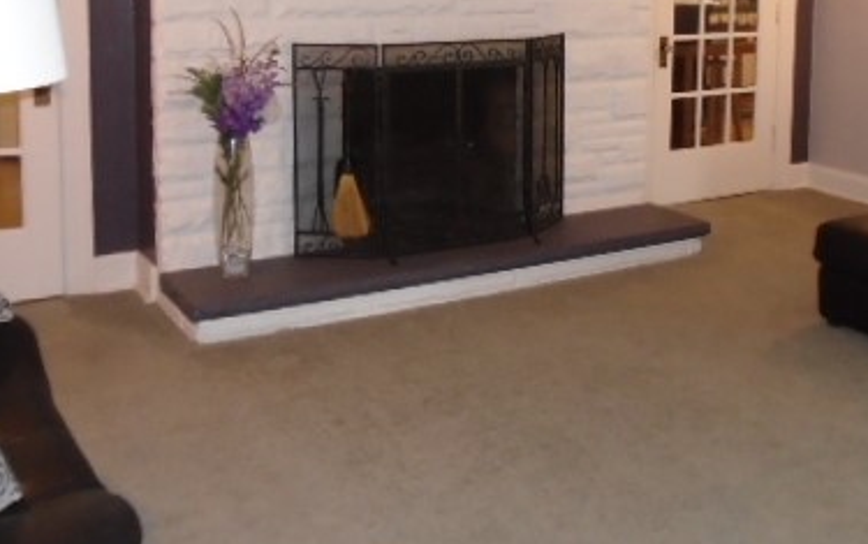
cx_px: 553
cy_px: 51
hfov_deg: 42.2
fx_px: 1113
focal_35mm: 47
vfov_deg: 26.5
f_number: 3.2
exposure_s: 1/30
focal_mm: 4.6
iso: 400
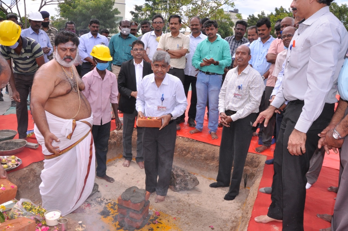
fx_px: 261
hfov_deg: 67.4
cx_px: 174
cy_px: 116
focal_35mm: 27
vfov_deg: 47.8
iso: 800
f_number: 20
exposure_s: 1/200
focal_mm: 18
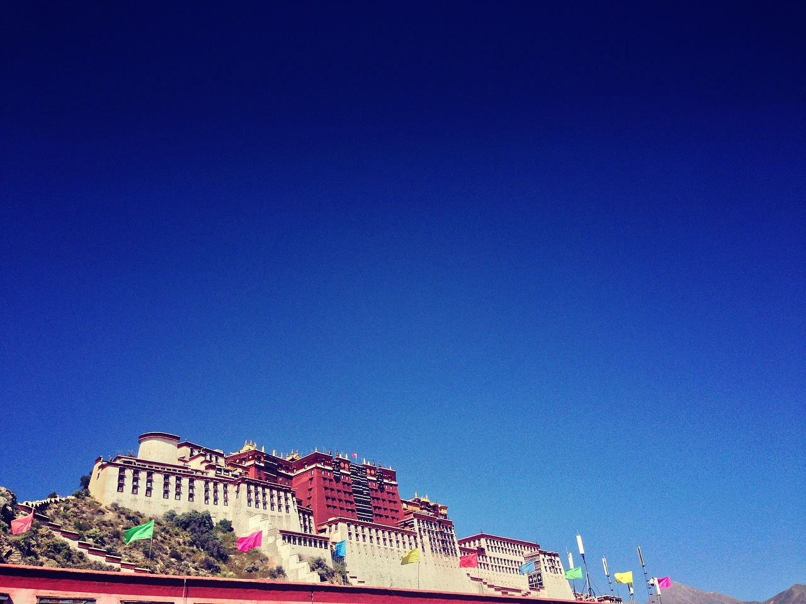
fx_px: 768
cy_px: 302
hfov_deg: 55.4
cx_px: 403
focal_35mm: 33
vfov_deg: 42.9
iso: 50
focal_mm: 4.12
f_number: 2.4
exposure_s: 1/2584
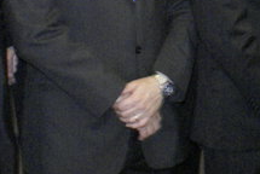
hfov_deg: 12.7
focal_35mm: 153
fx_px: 1106
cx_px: 401
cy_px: -98
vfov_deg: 8.8
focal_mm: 22
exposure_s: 1/6
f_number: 10
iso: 1600
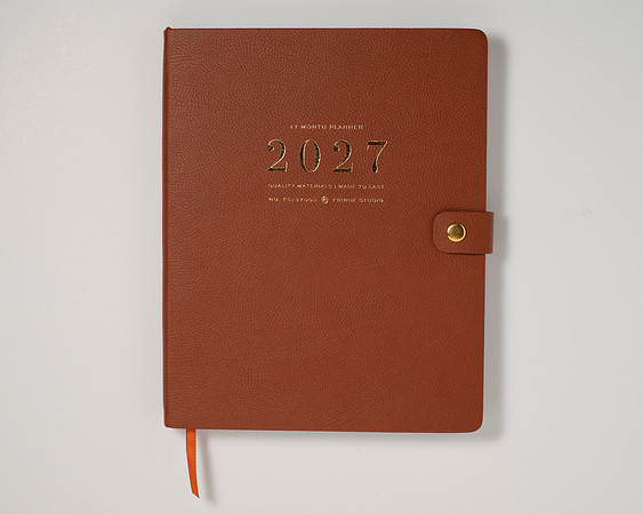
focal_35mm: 65
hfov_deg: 29.0
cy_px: 249
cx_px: 312
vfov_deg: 23.4
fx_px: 1242
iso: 200
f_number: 10
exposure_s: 1/200
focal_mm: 50
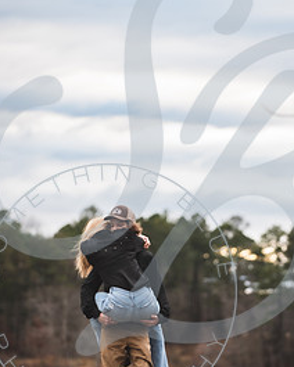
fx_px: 2425
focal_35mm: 223
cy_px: 187
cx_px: 171
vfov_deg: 8.7
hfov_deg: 6.9
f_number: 2.8
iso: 400
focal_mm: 140
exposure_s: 1/250
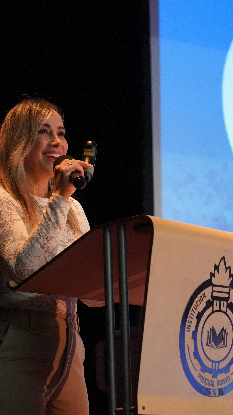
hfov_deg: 10.9
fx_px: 1219
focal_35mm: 111
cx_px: 73
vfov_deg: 19.3
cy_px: 207
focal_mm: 70
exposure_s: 1/160
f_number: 4
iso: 12800
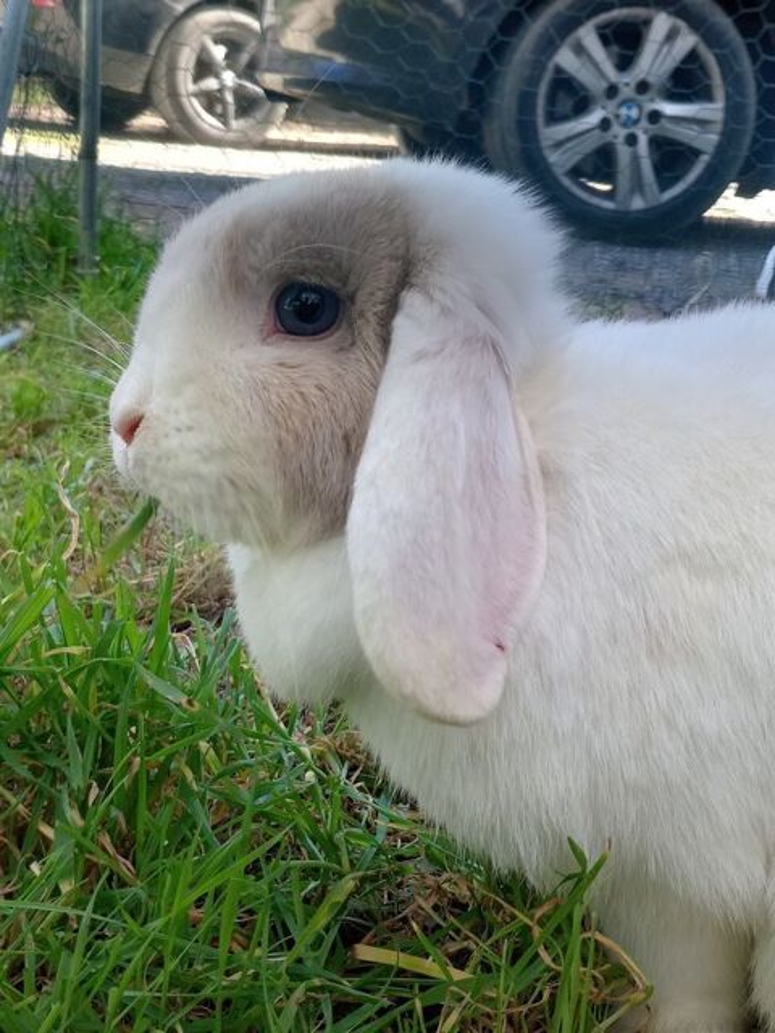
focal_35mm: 43
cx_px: 388
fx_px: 1284
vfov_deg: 43.9
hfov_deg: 33.6
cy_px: 516
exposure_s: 1/100
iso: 224
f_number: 1.8
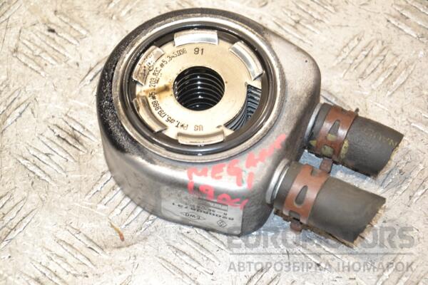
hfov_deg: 18.2
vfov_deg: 12.2
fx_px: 1337
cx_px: 214
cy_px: 142
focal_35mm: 112
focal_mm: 75
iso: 800
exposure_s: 1/60
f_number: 5.3
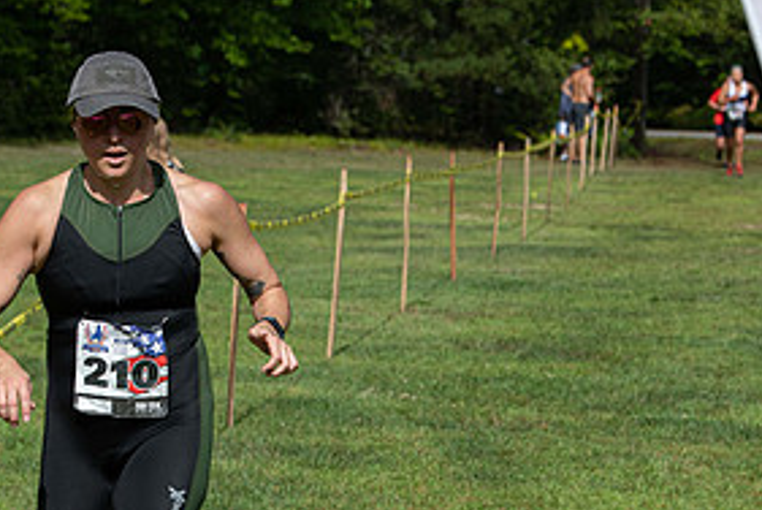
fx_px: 4153
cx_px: 293
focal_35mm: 196
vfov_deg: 7.0
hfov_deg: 10.5
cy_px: 446
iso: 200
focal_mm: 95
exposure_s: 1/1250
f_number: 6.3
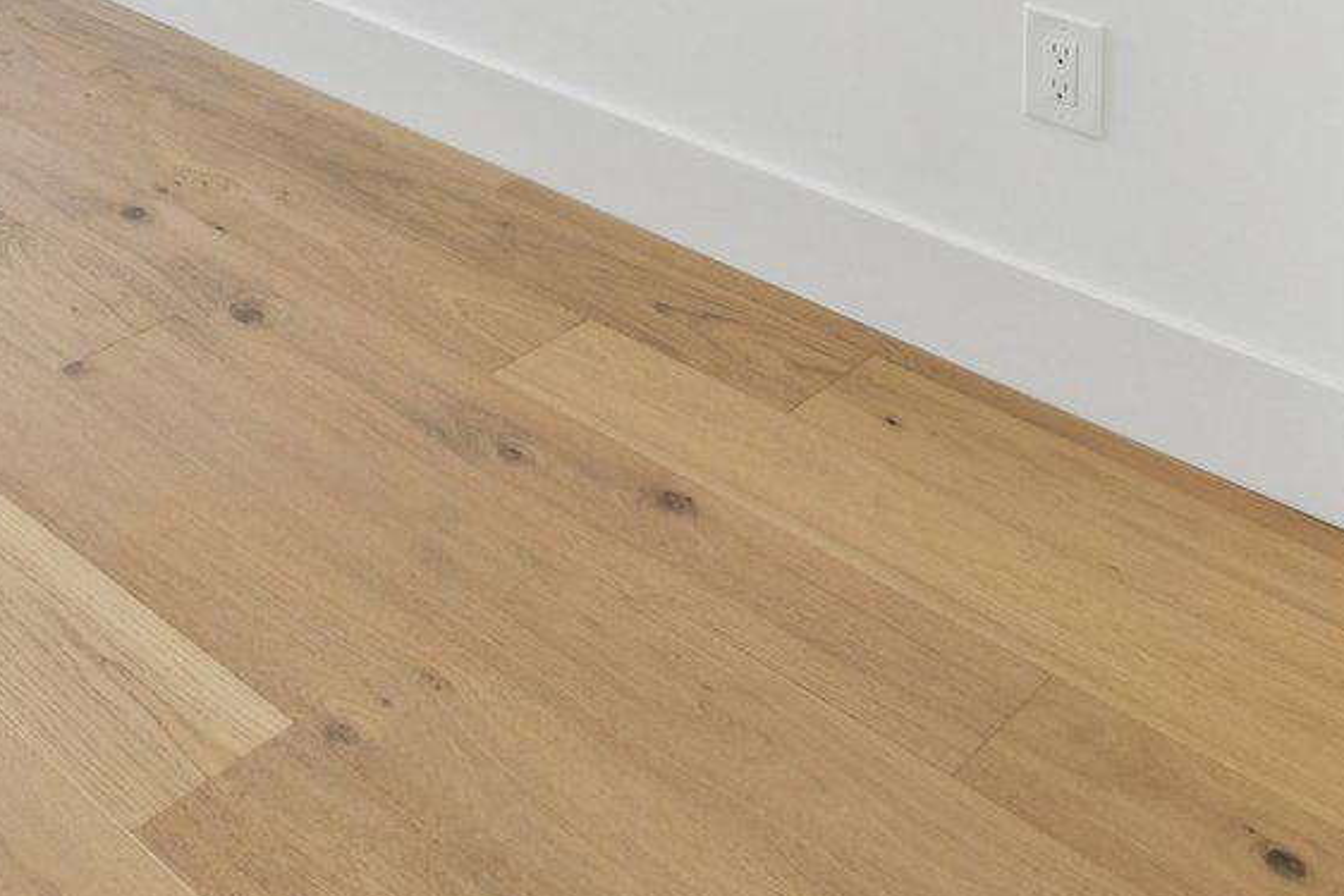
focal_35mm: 51
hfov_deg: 34.6
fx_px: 1904
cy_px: -668
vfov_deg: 20.1
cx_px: -55
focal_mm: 14
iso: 320
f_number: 10
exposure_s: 1/100
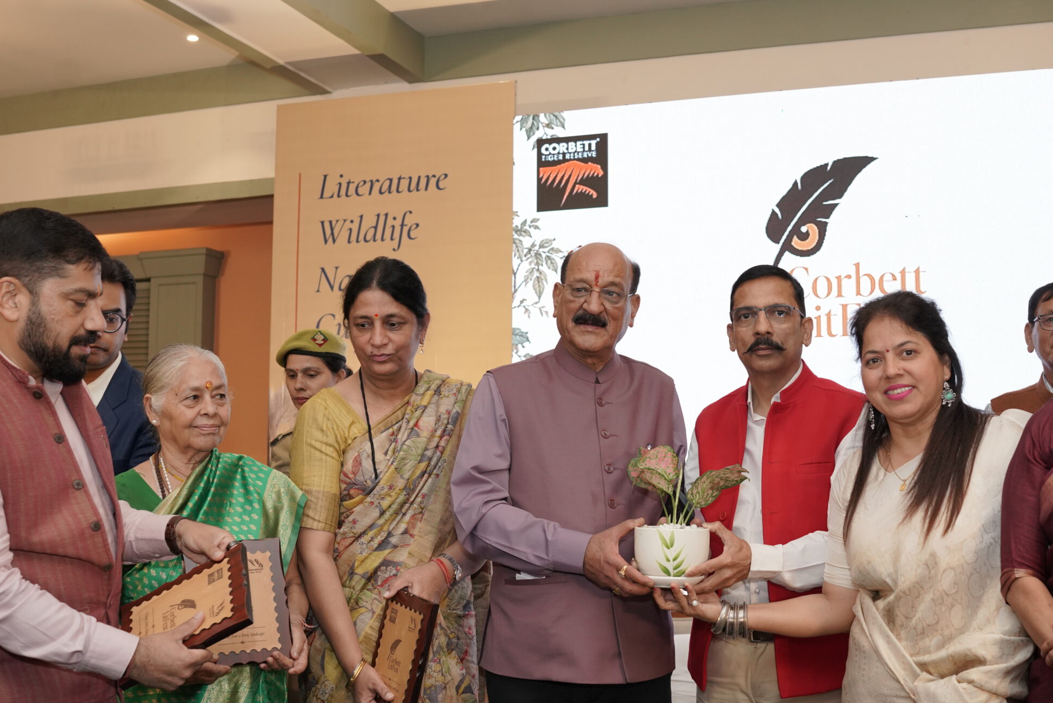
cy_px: 389
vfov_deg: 29.2
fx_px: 1346
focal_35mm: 46
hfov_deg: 42.7
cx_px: 573
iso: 1250
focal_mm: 35
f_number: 4
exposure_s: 1/200
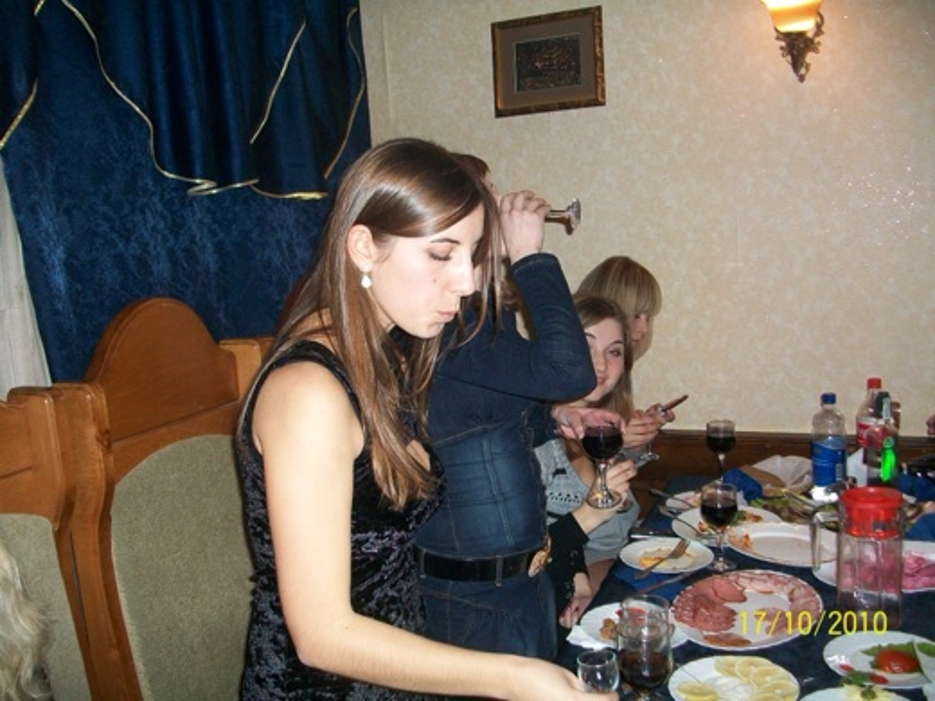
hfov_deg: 54.0
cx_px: 468
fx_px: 918
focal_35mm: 34
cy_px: 350
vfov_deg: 41.8
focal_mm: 5.7
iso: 120
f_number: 2.8
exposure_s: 1/60
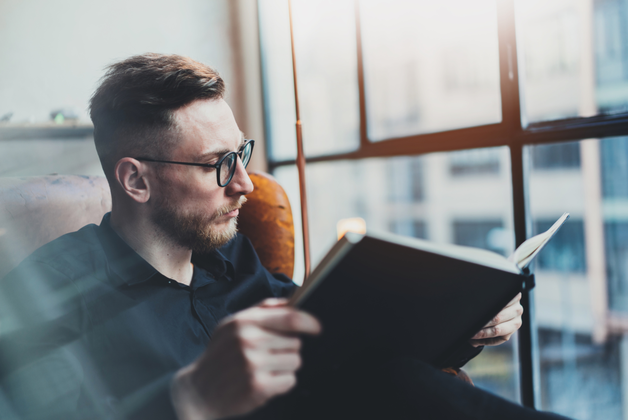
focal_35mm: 55
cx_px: 314
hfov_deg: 36.2
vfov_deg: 24.6
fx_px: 960
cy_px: 210
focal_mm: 55
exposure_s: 1/160
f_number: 1.8
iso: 200
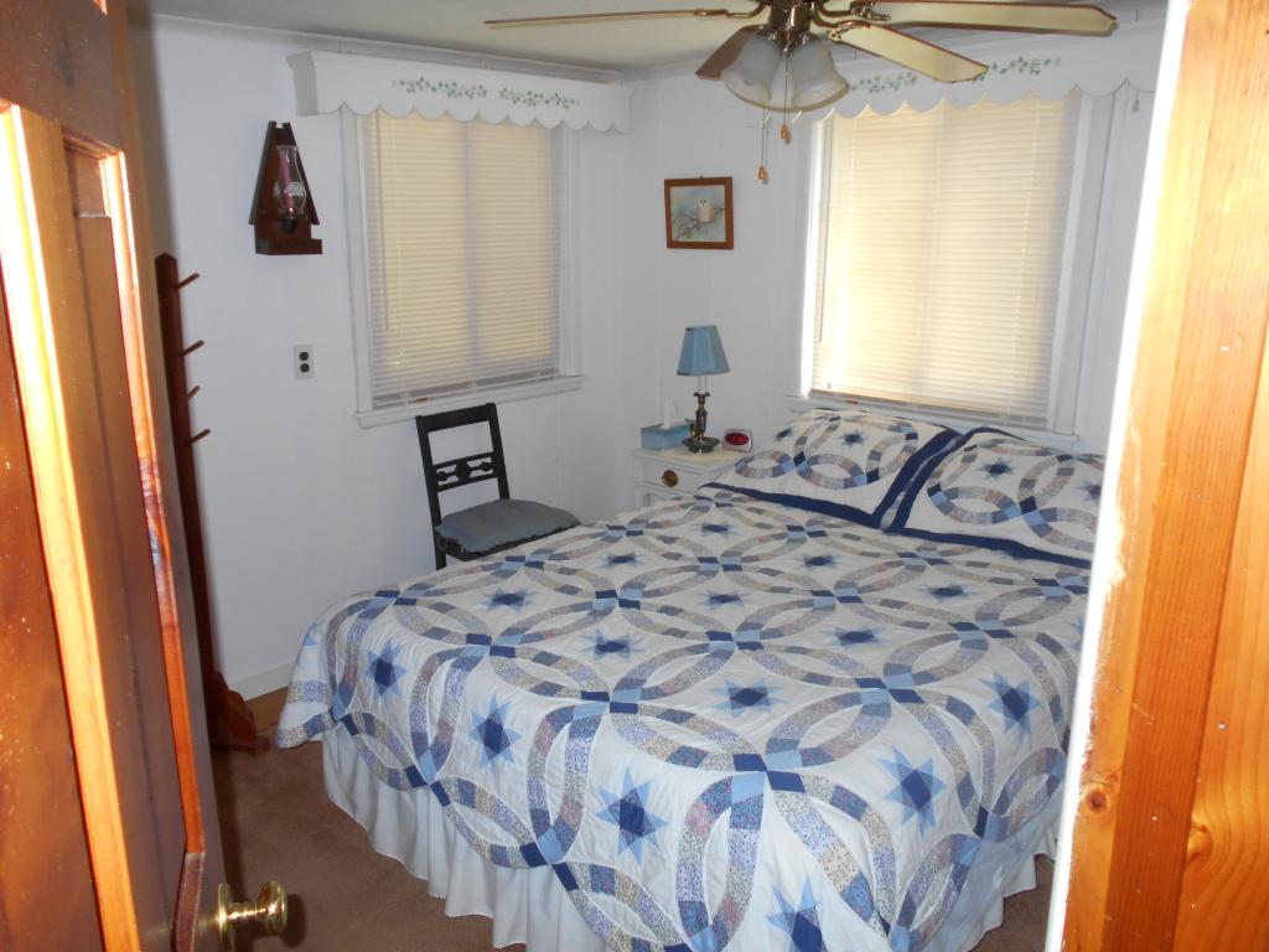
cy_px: 476
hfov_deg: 67.3
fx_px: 953
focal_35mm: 26
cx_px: 634
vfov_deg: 53.1
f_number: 3.2
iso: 200
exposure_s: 1/25
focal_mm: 4.6
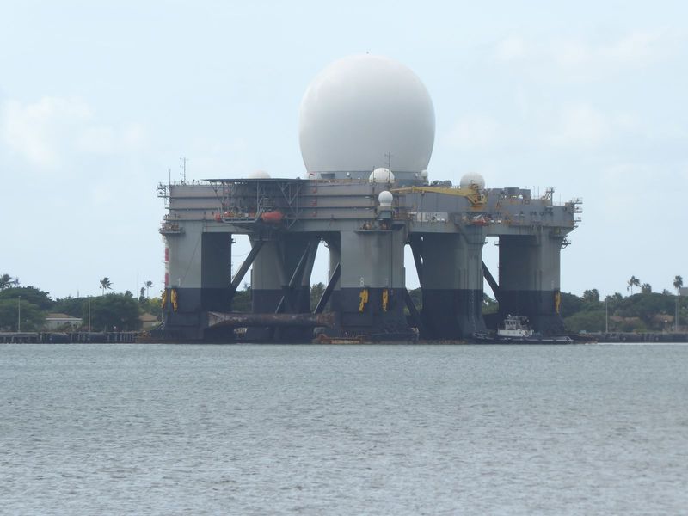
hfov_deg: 6.0
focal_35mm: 333
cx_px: 344
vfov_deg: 4.5
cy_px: 258
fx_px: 6618
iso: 80
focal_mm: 53.8
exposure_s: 1/160
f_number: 5.8
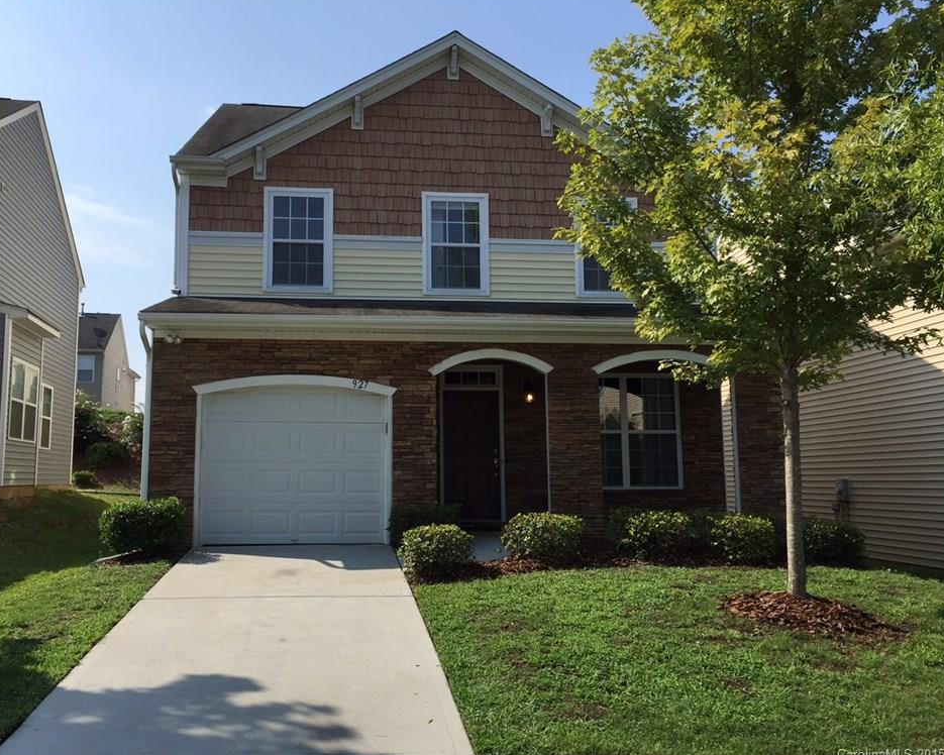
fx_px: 866
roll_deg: -1.1
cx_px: 436
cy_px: 376
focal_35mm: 31
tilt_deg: +7.2
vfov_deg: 47.1
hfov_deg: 57.1
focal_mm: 4.15
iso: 32
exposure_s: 1/2198
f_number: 2.2
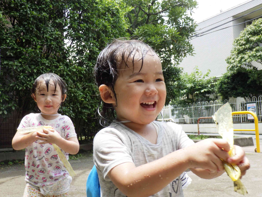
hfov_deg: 44.8
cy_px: 98
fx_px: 318
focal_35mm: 42
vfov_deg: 34.3
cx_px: 131
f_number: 5
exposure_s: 1/250
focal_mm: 7.5
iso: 250
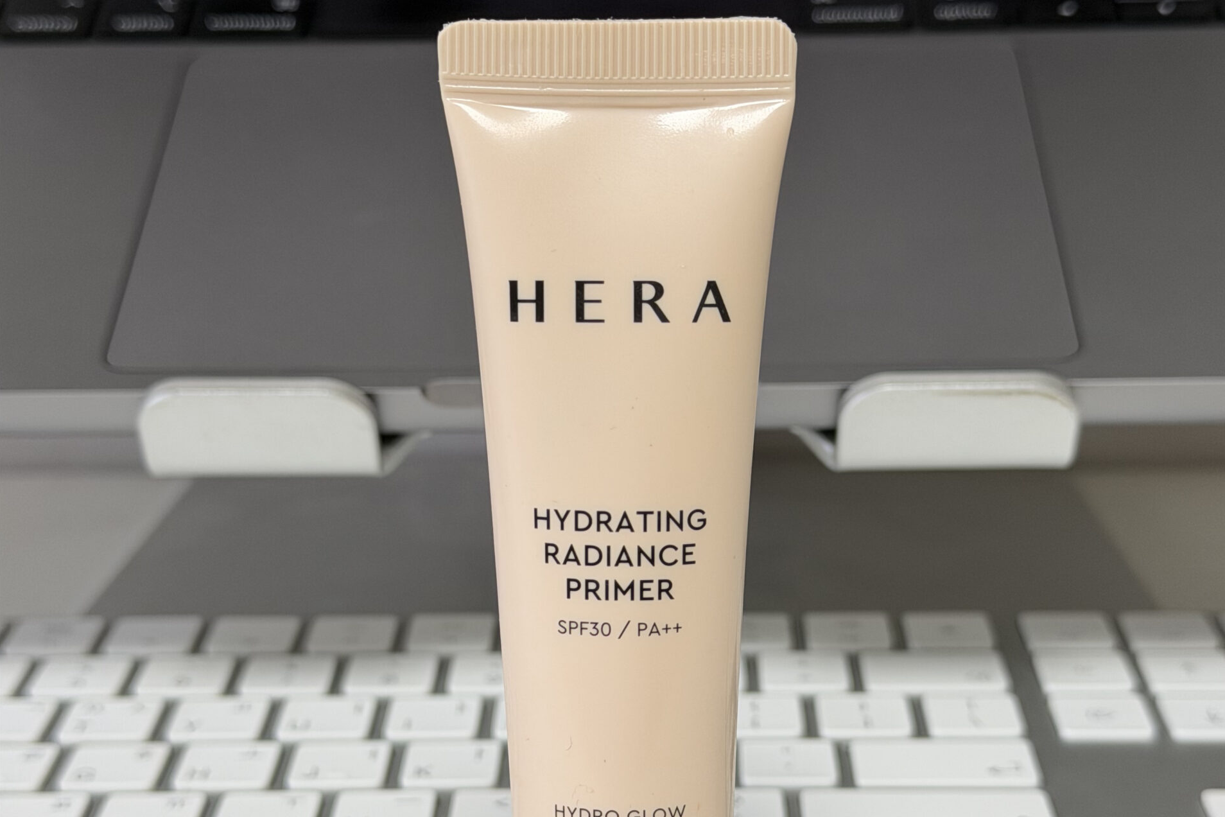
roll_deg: +0.5
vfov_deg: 20.3
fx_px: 2280
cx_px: 614
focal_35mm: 67
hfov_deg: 30.1
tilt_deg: -14.4
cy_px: 493
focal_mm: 6.76
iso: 64
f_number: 1.78
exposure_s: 1/60
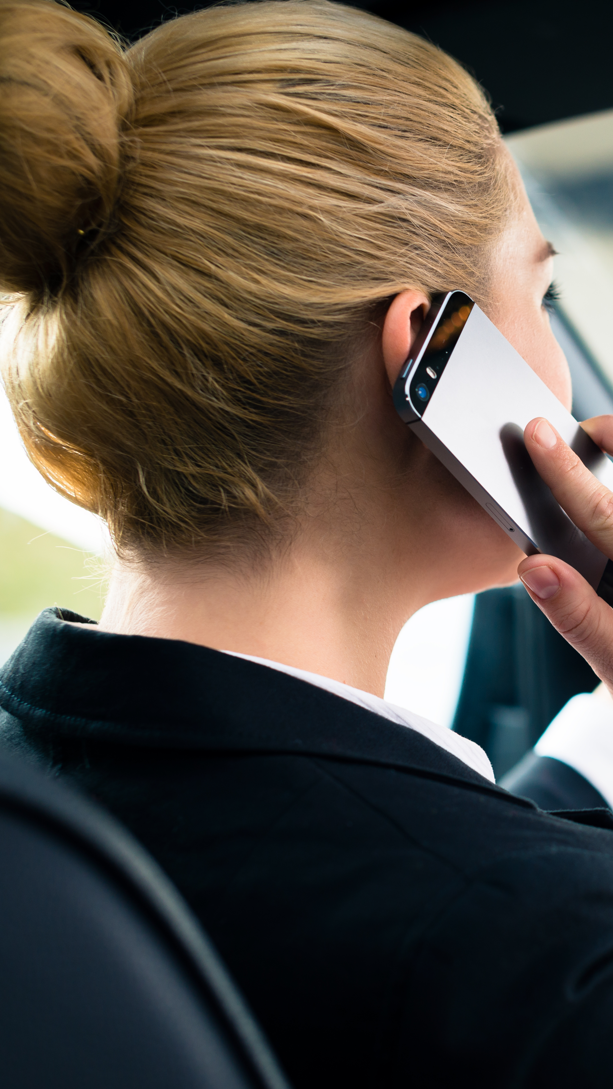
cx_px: 687
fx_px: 2283
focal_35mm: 79
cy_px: 542
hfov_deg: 14.9
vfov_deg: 26.8
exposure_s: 1/160
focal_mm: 50
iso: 200
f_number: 3.5
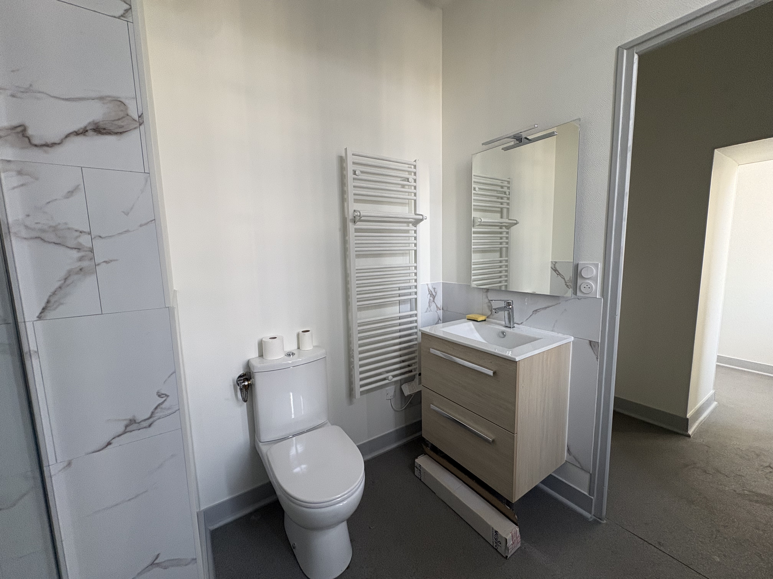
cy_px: 290
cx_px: 386
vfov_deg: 85.7
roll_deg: +2.2
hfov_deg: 102.1
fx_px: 313
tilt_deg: -7.0
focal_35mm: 14
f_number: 2.2
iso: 200
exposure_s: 1/77
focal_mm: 2.22
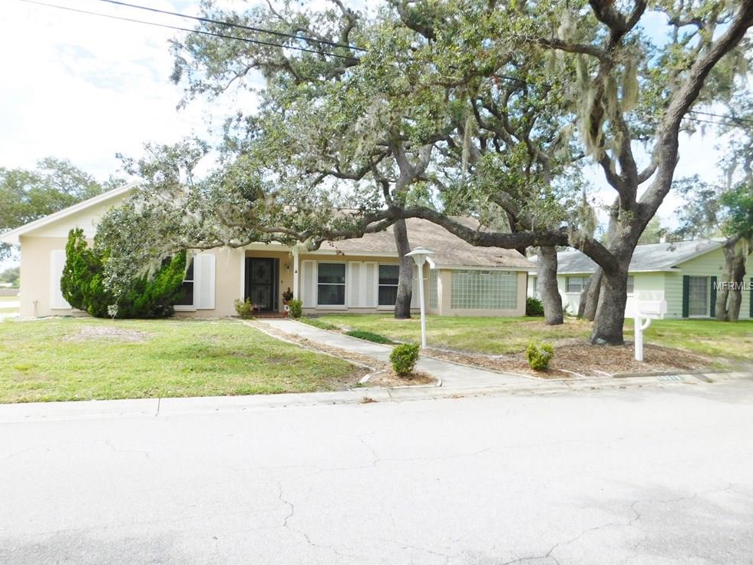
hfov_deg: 71.6
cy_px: 286
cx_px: 367
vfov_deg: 56.8
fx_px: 522
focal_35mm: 24
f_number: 3
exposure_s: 1/1250
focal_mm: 4
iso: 125
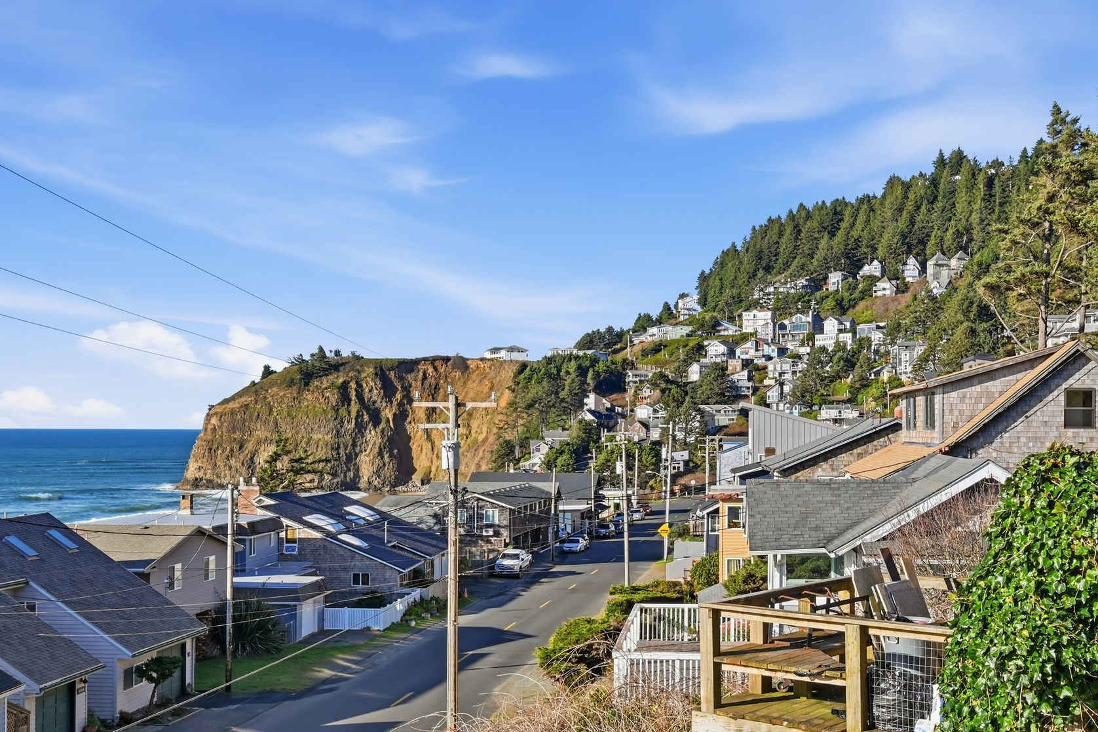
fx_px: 1342
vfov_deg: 30.4
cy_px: 431
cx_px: 597
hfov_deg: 44.5
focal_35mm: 44
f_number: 14
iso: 800
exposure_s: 1/800
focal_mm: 24
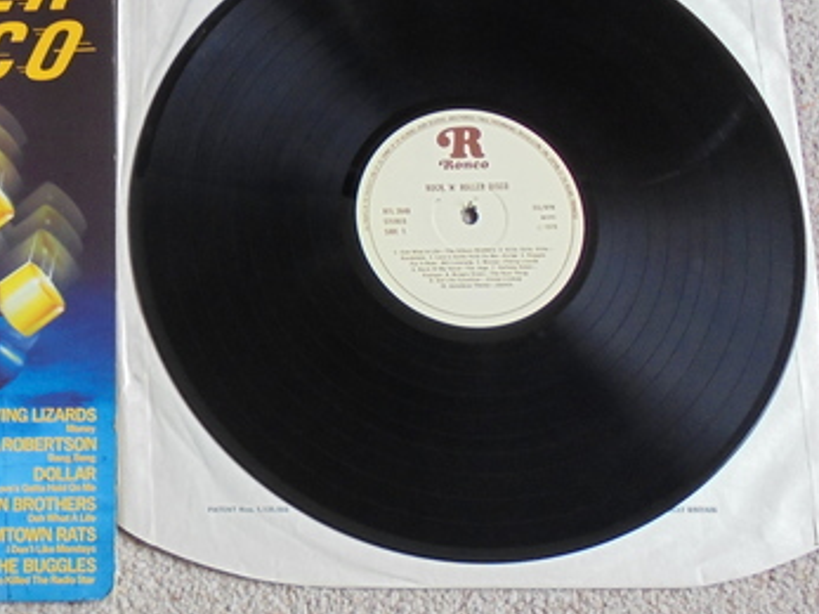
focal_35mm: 51
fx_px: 1206
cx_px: 123
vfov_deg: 28.5
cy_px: 331
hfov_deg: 35.8
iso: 200
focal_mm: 4.6
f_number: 3.5
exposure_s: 1/30
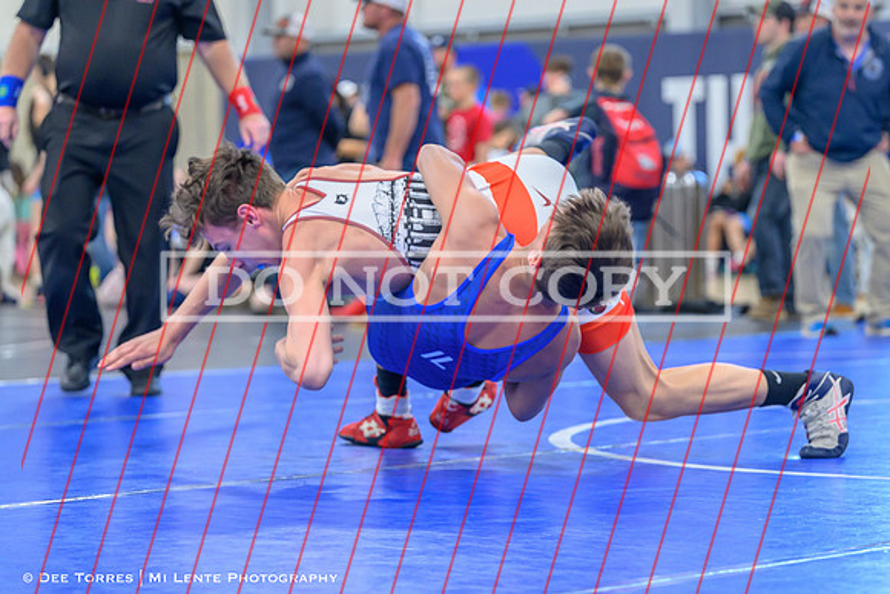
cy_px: 279
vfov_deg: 10.7
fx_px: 3159
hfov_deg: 16.0
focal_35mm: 128
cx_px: 463
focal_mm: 86
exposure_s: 1/640
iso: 2200
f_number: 2.8
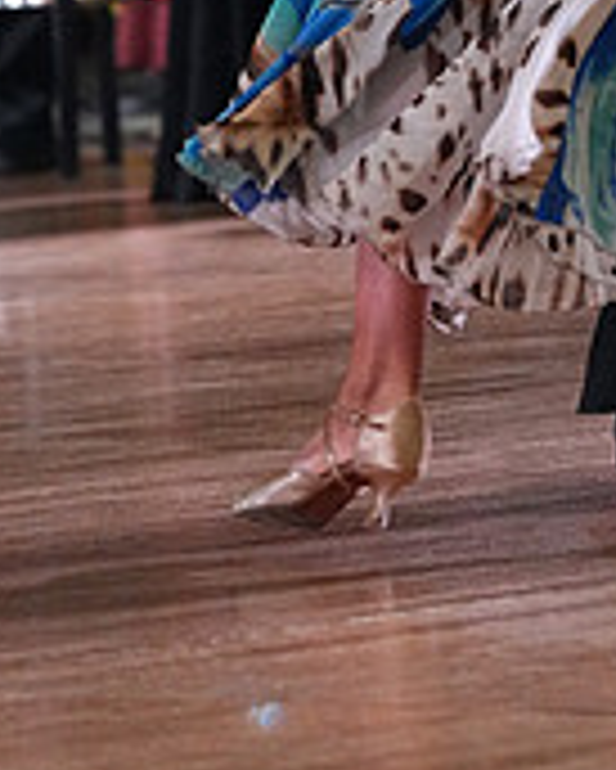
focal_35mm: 481
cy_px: -419
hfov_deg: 3.2
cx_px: 762
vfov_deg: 4.0
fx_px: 10952
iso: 6400
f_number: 4.5
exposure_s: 1/400
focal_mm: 151
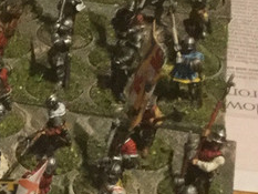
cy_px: 262
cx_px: -294
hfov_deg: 12.0
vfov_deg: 10.2
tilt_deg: -46.7
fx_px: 1059
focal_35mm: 142
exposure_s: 1/33
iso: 250
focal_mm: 3.3
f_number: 2.4
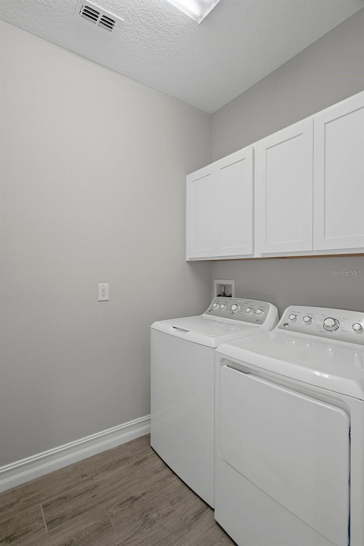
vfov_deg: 93.3
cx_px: 182
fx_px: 258
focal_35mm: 17
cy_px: 273
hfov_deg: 70.4
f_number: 9
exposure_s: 1/4
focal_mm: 17
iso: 320
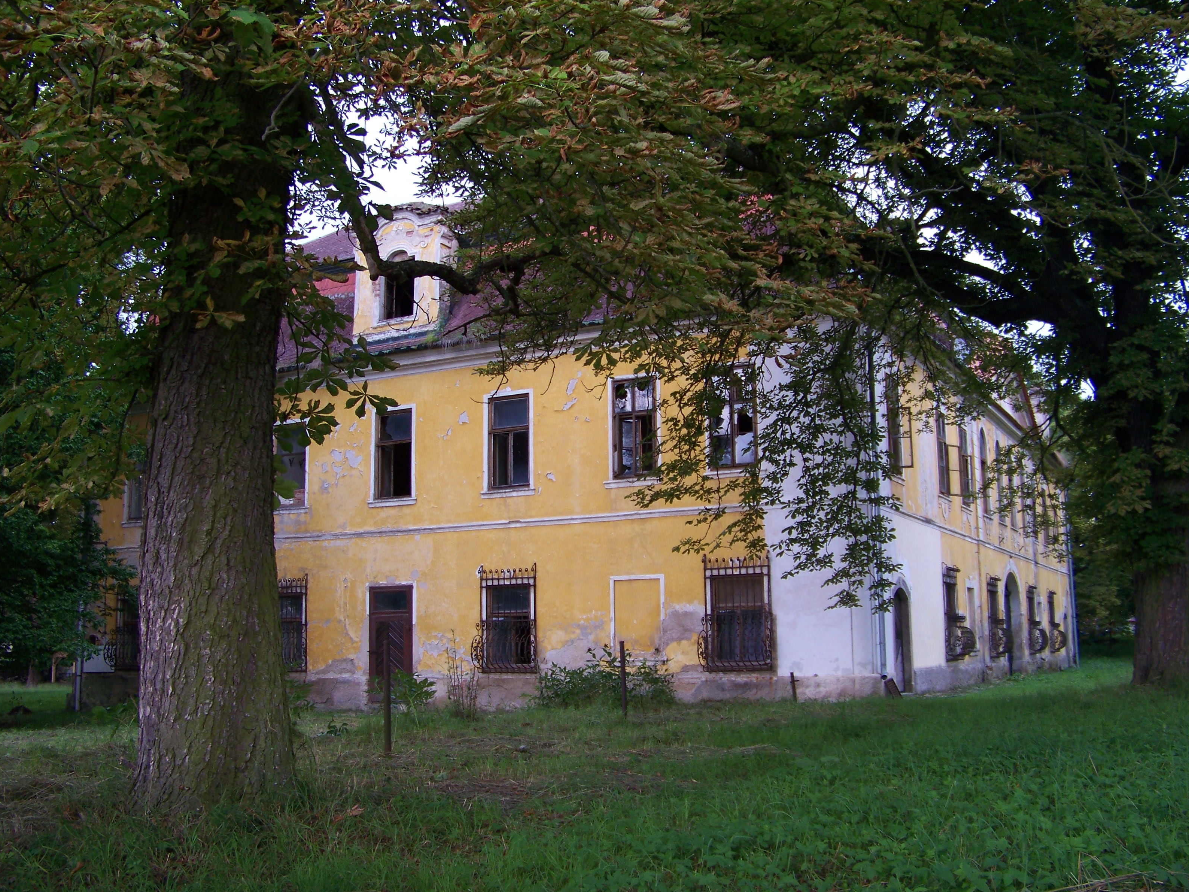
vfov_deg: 38.7
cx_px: 601
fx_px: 1271
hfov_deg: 50.1
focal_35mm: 37
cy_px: 446
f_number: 2.8
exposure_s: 1/40
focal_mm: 5.85
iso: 64
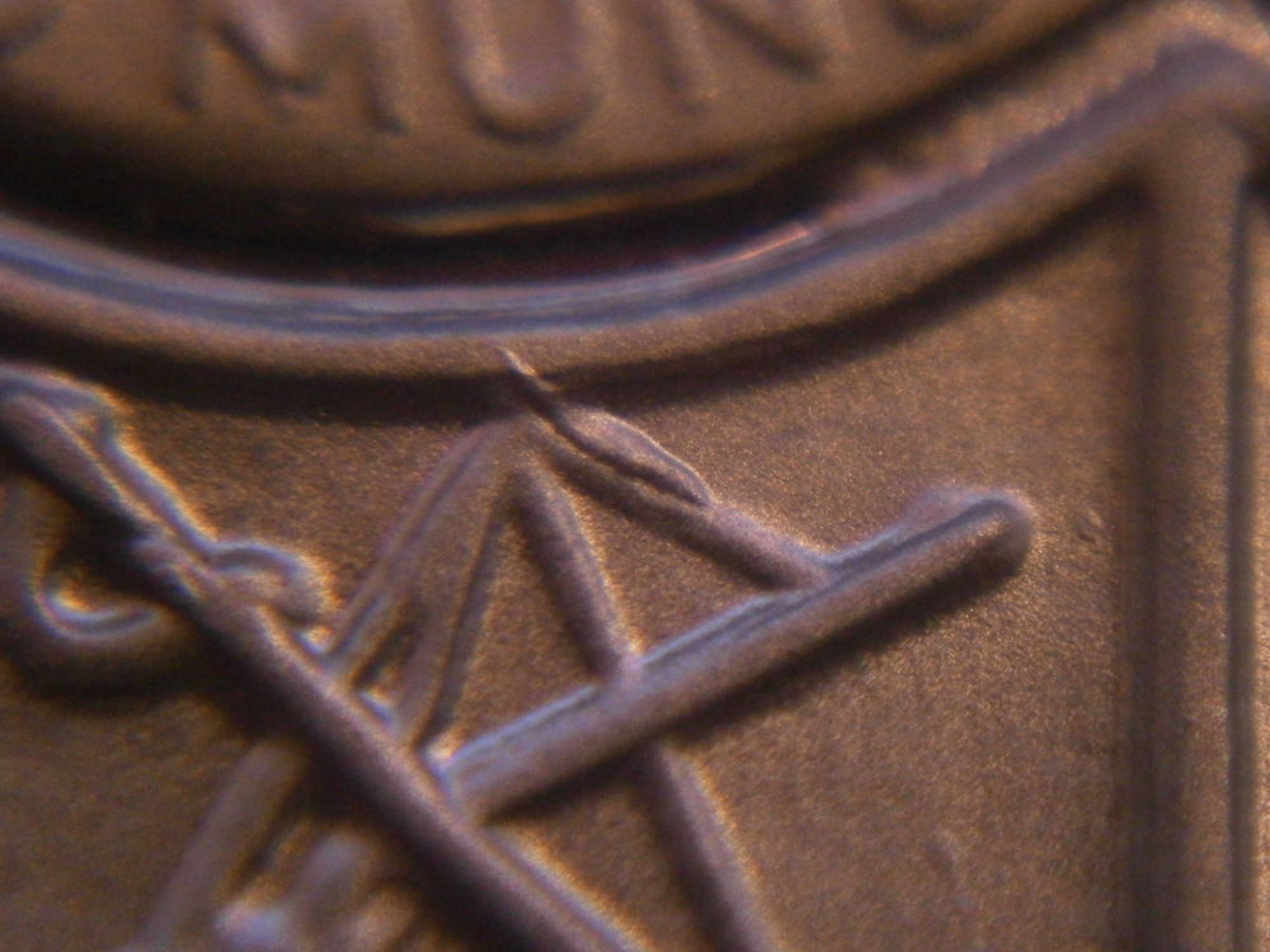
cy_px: 476
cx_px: 635
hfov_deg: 17.7
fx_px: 4072
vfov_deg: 13.3
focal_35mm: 111
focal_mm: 19.6
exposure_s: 1/40
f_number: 5.8
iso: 800
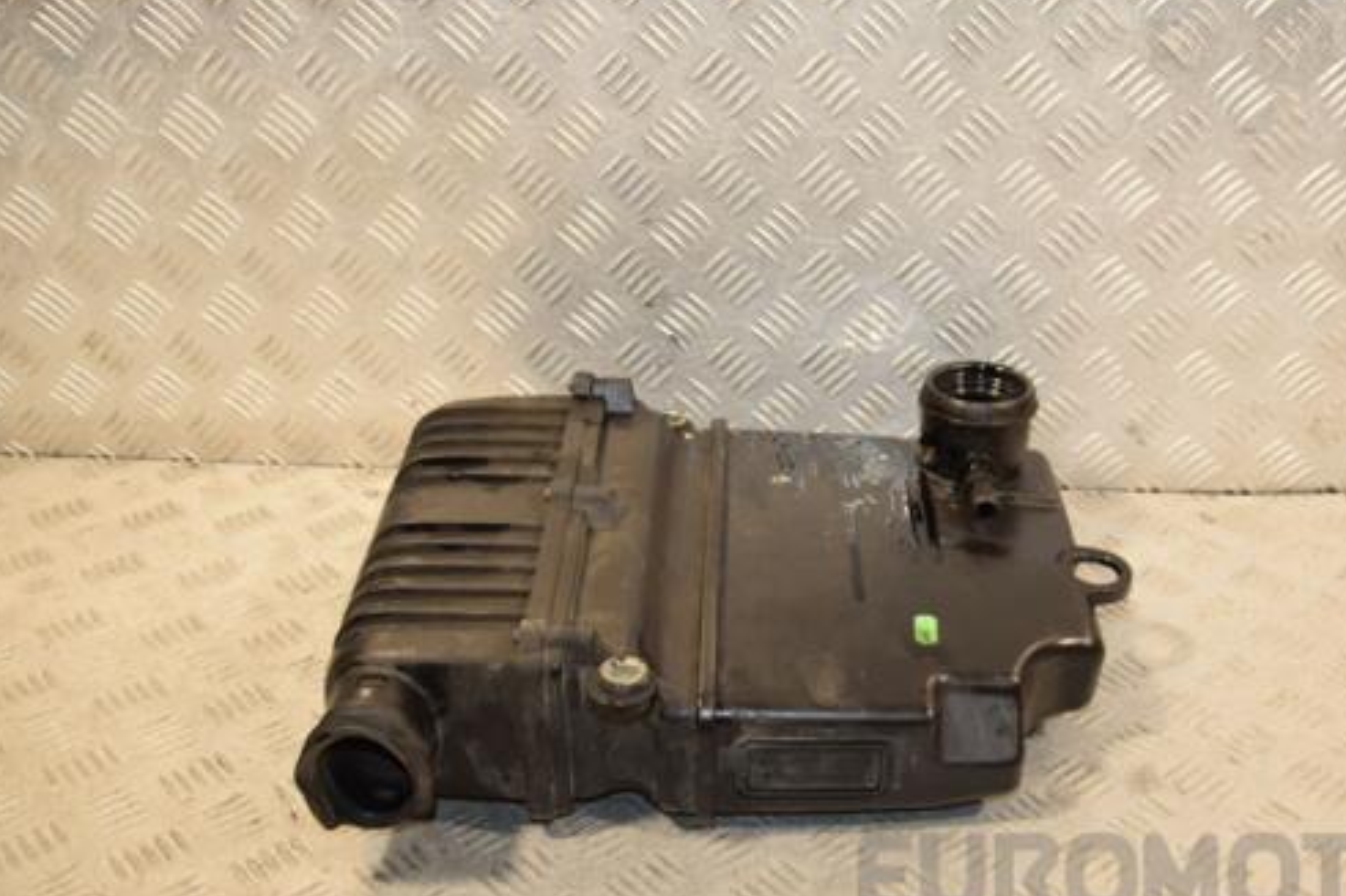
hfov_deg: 44.3
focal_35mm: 44
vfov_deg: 30.5
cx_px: 806
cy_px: 510
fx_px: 1644
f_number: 5.6
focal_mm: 24
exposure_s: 1/200
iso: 800
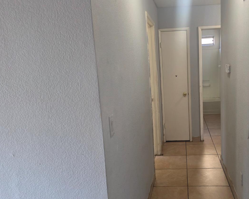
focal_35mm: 32
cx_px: 174
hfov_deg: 54.0
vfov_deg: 45.8
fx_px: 236
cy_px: 106
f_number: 1.4
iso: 250
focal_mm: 6.5
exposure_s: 1/120
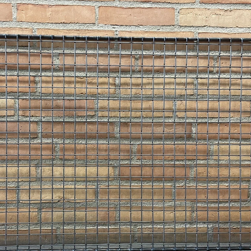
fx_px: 312
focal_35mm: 38
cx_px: 103
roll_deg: +0.0
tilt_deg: -5.5
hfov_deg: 43.7
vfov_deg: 43.6
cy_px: 153
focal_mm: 4.2
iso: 250
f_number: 1.6
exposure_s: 1/50
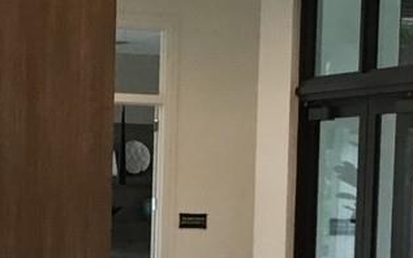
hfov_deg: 12.6
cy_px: 362
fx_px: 1868
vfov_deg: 7.8
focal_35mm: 166
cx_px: 147
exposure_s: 1/30
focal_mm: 3.3
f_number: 2.4
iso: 32
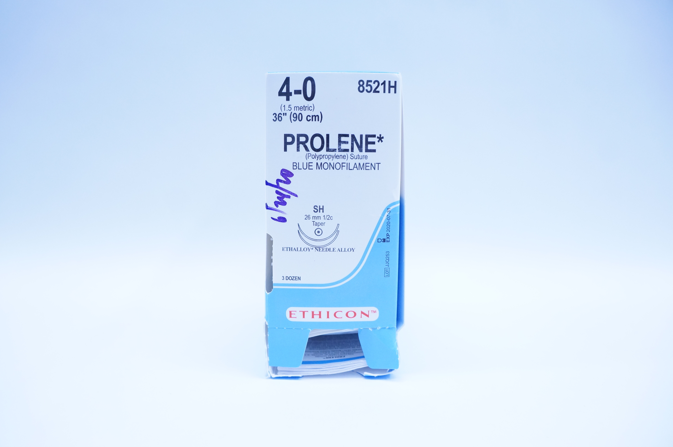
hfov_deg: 67.4
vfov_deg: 47.8
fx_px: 504
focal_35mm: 27
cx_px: 336
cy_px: 224
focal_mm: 18
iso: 800
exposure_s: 1/200
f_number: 4.5
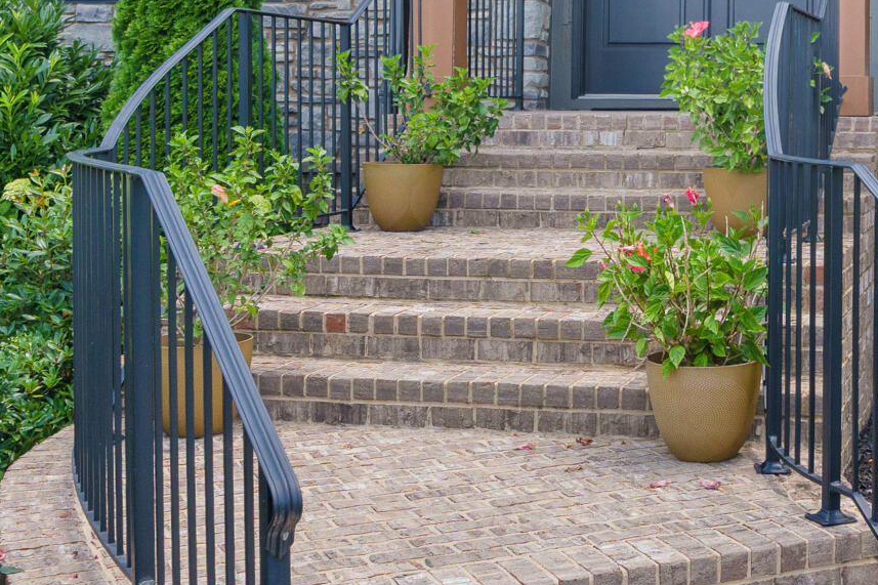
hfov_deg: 34.1
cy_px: 105
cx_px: 749
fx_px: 1365
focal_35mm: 56
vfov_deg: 23.8
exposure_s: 1/500
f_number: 7.1
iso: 320
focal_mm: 16
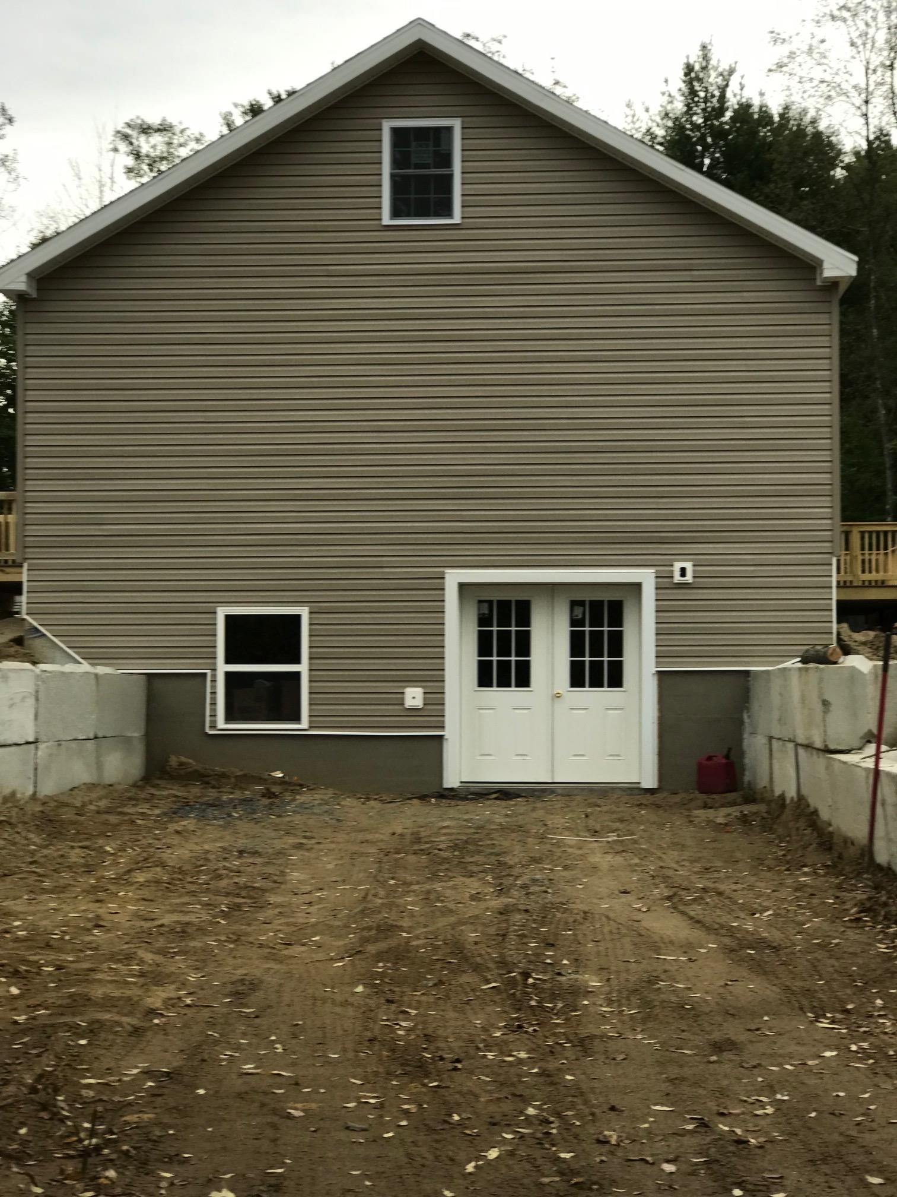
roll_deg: +1.2
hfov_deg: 25.7
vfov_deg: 33.8
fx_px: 1969
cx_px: 448
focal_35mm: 57
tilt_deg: +4.3
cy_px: 598
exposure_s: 1/126
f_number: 2.8
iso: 20
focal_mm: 6.6
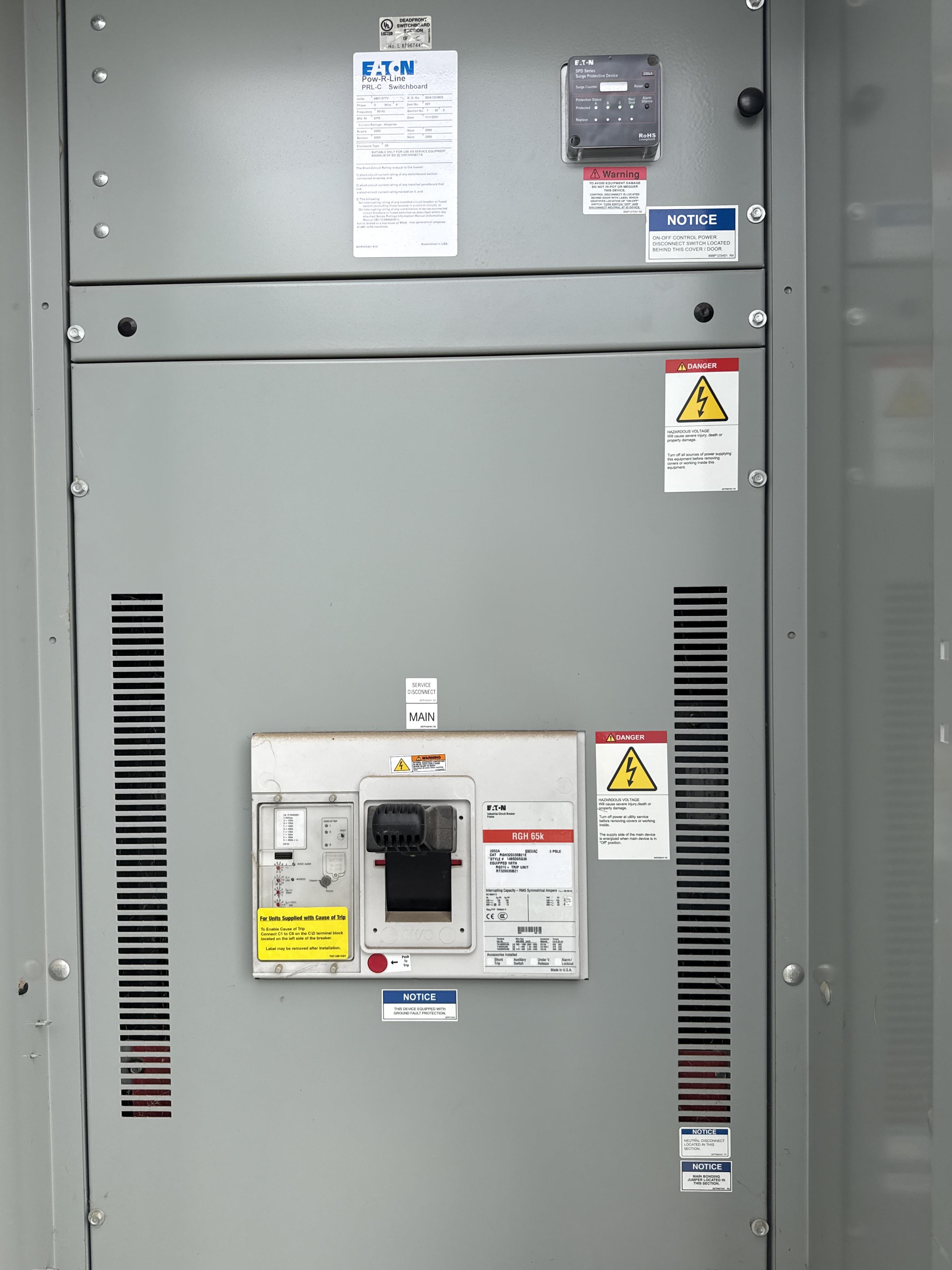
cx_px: 469
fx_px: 917
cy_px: 632
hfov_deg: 54.9
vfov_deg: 69.4
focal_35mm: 25
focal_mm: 6.76
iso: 80
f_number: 1.78
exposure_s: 1/702
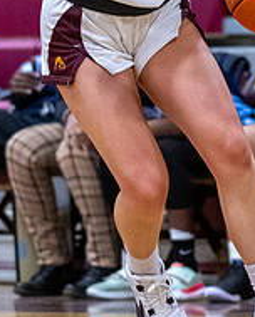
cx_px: 206
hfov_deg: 2.8
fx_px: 5228
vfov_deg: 3.5
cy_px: 45
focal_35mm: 556
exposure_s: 1/1250
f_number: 1.8
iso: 3600
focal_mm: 85
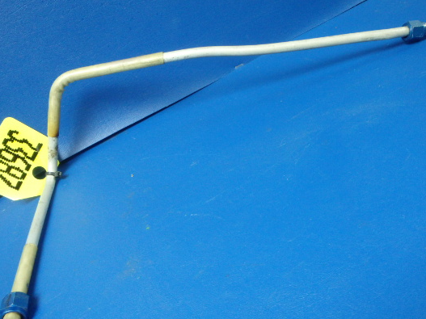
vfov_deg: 41.6
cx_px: 229
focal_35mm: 34
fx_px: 418
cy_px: 190
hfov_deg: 53.9
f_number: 3.9
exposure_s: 1/30
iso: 640
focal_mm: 5
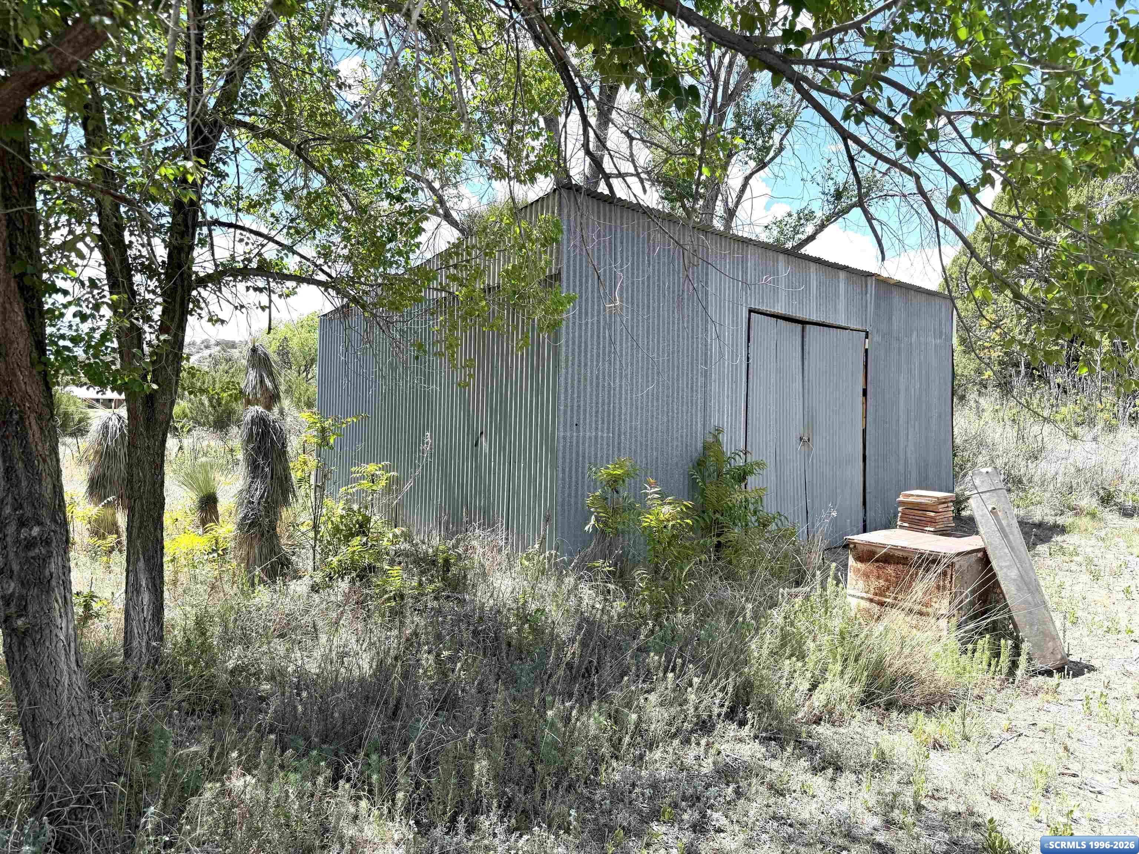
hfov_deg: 71.6
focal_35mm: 24
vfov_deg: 56.8
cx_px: 570
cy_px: 427
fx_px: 790
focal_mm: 6.76
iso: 100
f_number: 1.78
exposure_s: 1/1770
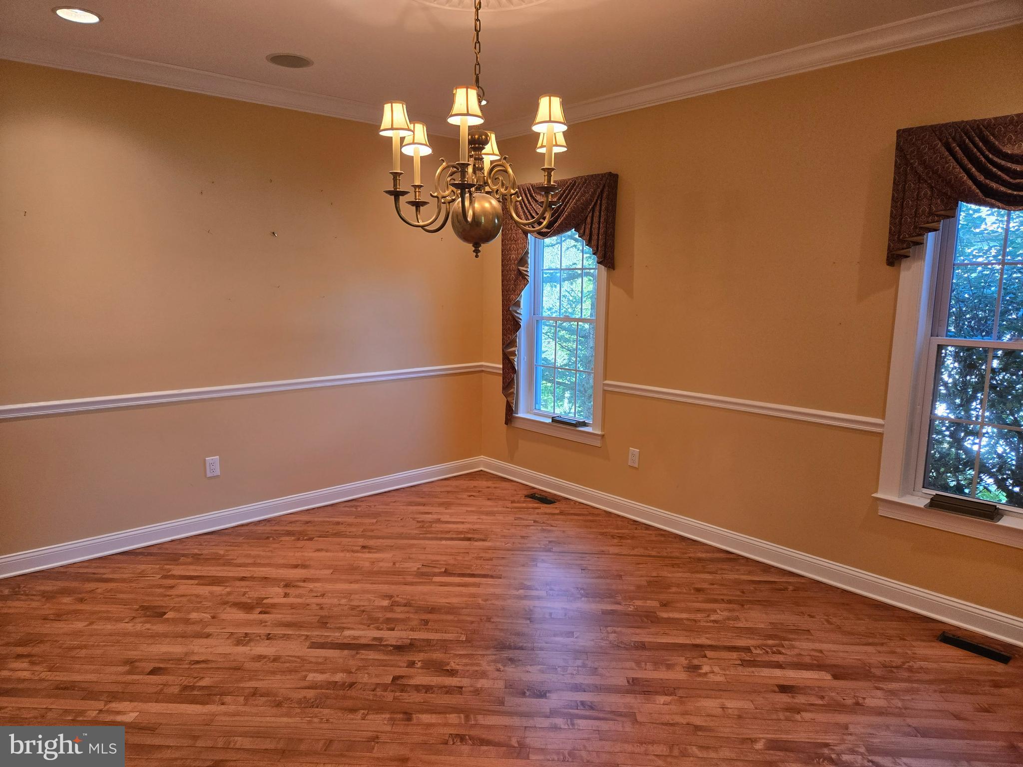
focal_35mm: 23
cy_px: 384
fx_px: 680
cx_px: 512
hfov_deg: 73.9
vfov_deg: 58.9
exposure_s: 1/120
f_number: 1.8
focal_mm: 5.4
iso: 125
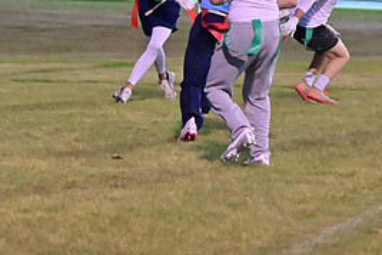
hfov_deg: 6.3
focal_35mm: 326
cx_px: 312
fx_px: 3459
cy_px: 42
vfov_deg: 4.2
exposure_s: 1/500
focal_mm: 100
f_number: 4
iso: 6400
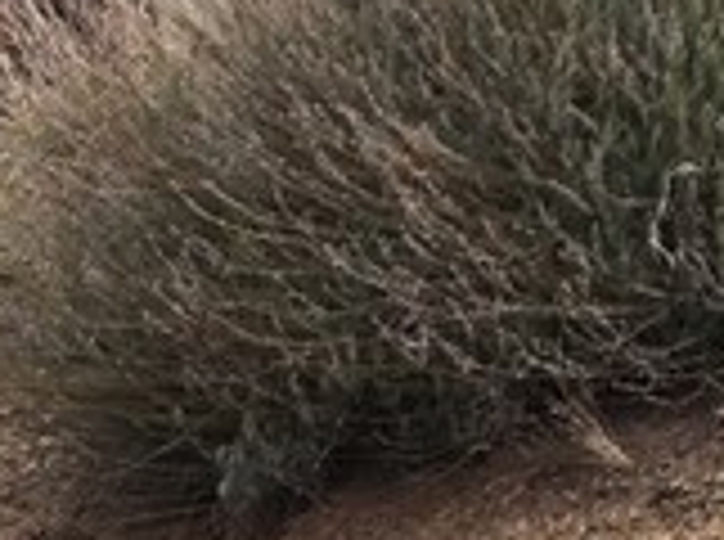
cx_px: -1313
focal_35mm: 185
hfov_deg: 9.0
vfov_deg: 8.0
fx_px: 3861
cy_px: 194
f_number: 2.2
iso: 25
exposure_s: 1/252
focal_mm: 4.15
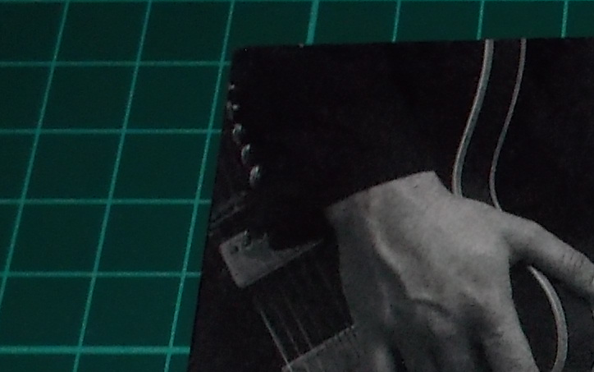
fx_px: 1992
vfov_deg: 10.2
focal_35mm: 123
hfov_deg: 15.8
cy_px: 602
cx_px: 847
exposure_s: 1/30
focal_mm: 5.2
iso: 200
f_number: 3.7
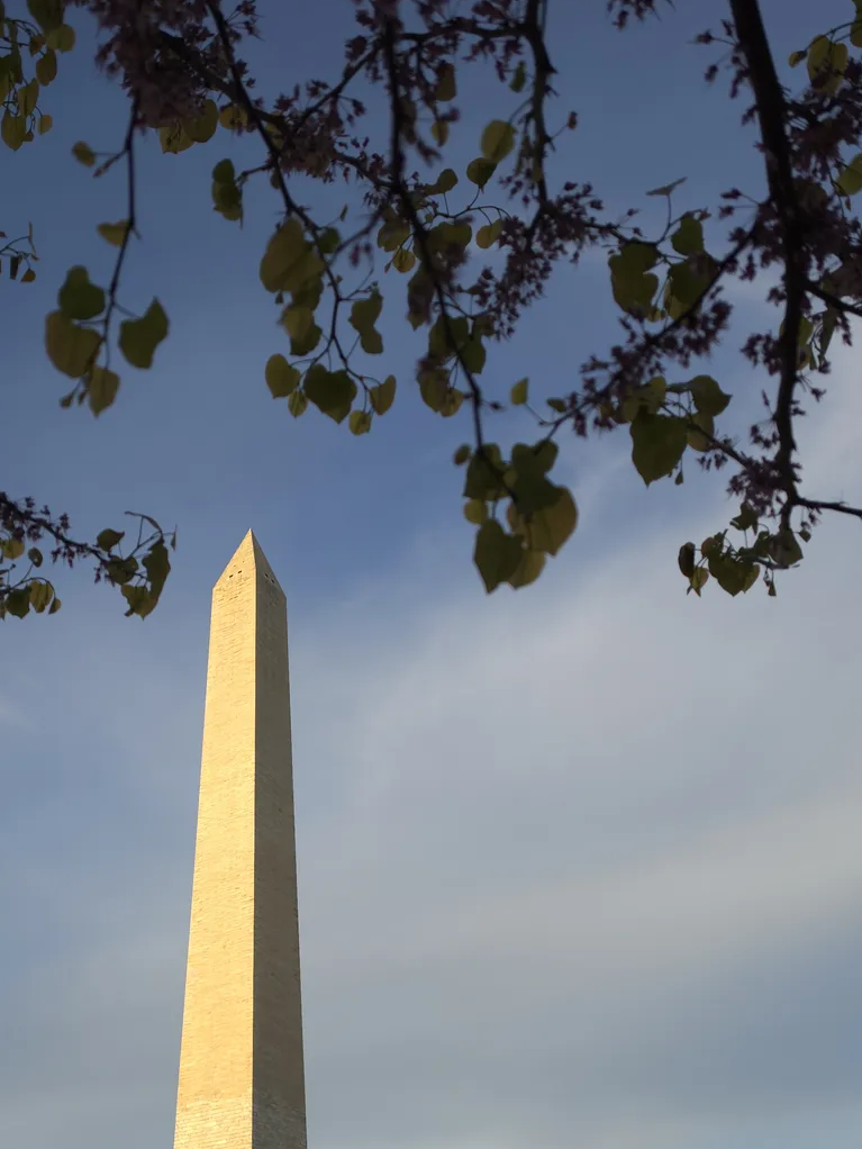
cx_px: 288
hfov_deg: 39.2
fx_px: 1195
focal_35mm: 36
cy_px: 860
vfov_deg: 49.3
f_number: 1.4
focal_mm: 6.5
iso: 10
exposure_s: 1/246
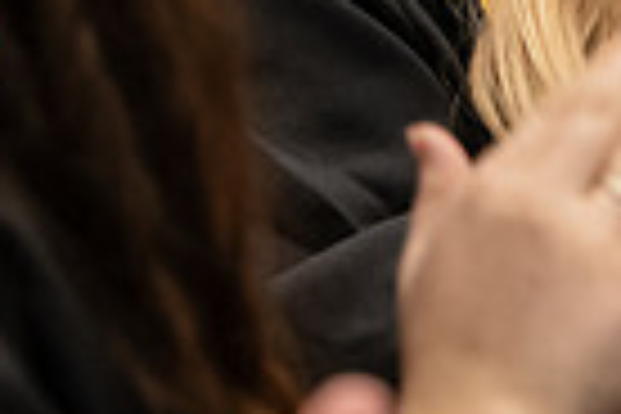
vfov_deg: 2.4
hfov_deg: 3.6
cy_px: -412
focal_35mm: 566
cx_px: 450
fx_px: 9763
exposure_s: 1/200
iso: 3200
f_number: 3.2
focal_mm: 135
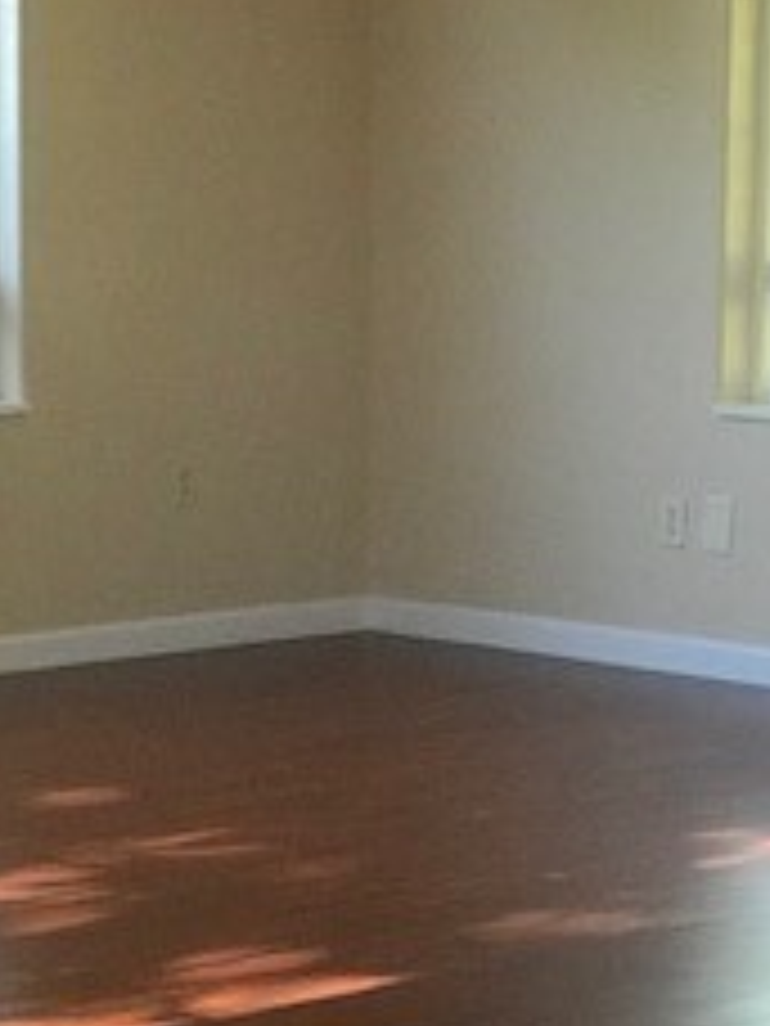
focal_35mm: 160
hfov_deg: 9.2
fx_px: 4745
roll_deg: -0.6
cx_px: -86
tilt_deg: -8.1
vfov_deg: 12.3
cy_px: 693
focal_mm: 6.6
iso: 160
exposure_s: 1/60
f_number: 2.8
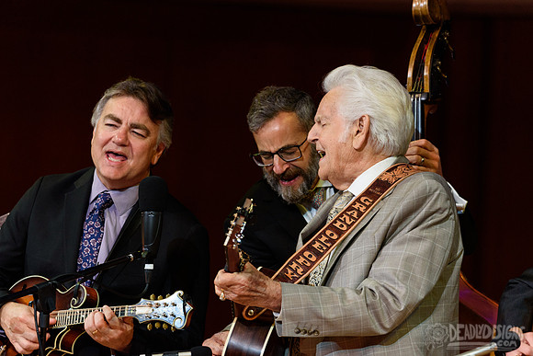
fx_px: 5775
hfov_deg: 5.3
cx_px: 266
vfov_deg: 3.5
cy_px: 178
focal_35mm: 390
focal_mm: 390
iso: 2500
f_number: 6
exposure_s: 1/320
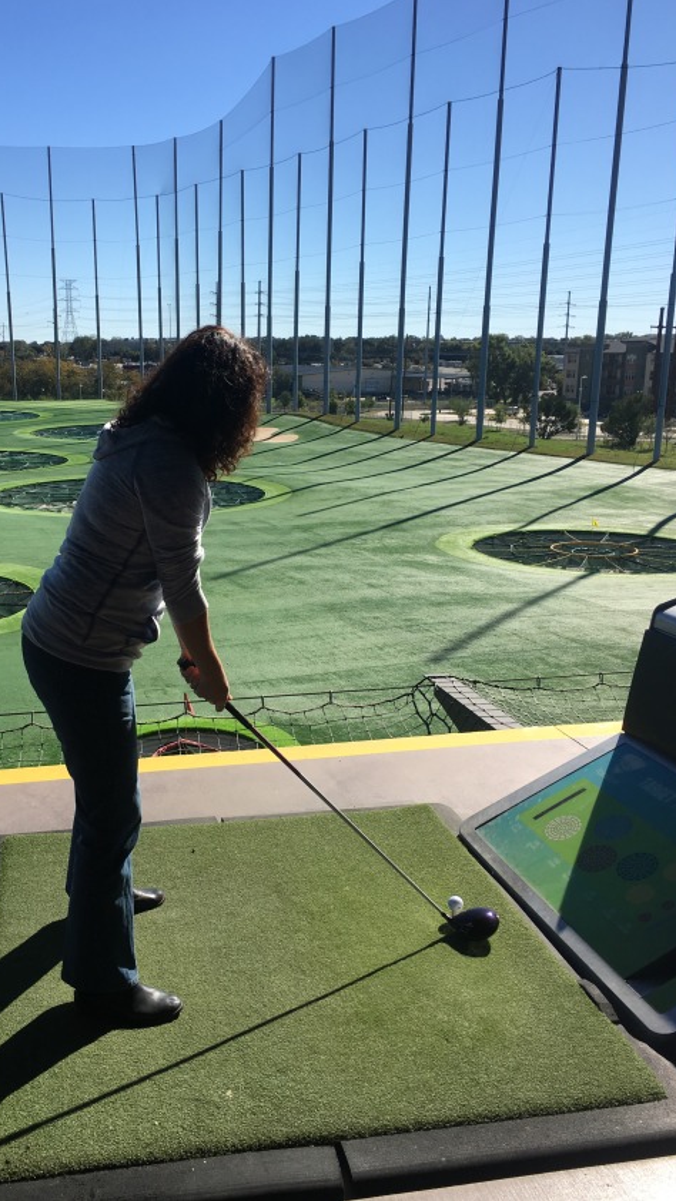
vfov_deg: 61.0
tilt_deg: -13.1
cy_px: 594
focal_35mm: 32
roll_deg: +1.3
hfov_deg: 36.4
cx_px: 234
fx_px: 1019
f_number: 2.2
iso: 25
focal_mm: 4.15
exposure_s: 1/1221
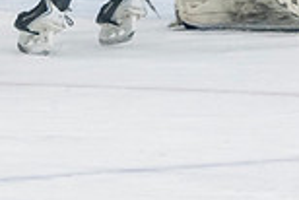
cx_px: -151
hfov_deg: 2.7
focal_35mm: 753
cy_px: -265
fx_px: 6260
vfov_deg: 1.8
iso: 2000
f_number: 3.2
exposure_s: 1/640
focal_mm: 122
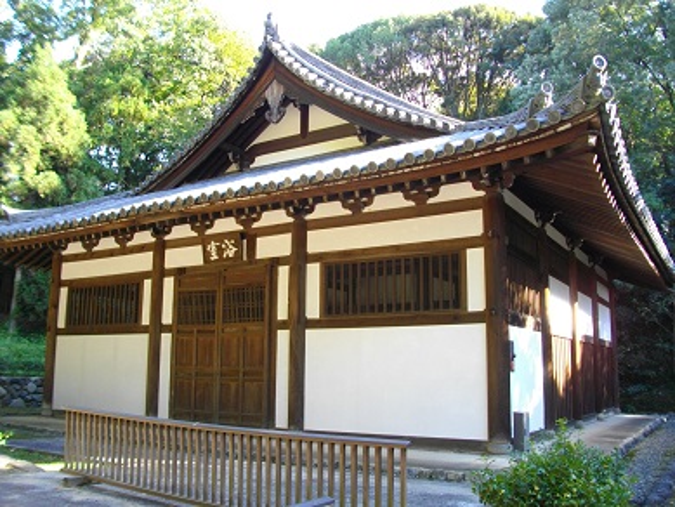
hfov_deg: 56.8
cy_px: 254
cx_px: 338
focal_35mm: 32
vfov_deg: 44.2
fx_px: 624
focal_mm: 5.7
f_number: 2.9
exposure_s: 1/125
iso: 200
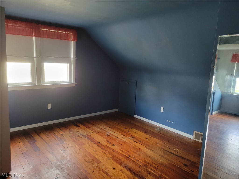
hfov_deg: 67.3
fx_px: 180
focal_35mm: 26
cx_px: 120
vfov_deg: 53.1
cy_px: 90
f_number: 1.8
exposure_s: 1/40
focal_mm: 5.4
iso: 500
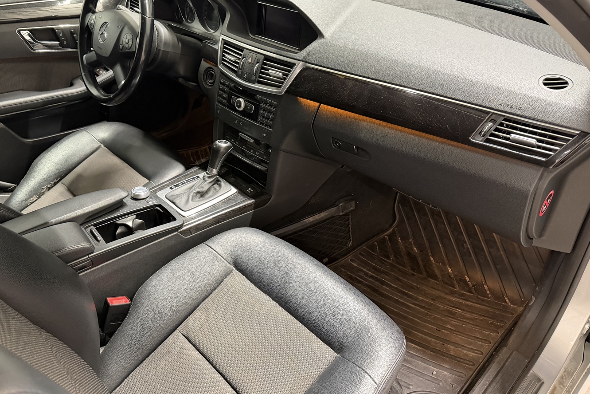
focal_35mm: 27
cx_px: 275
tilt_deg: -33.7
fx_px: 443
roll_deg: +2.9
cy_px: 175
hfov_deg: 67.3
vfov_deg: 47.9
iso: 800
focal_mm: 6.76
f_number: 1.78
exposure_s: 1/25
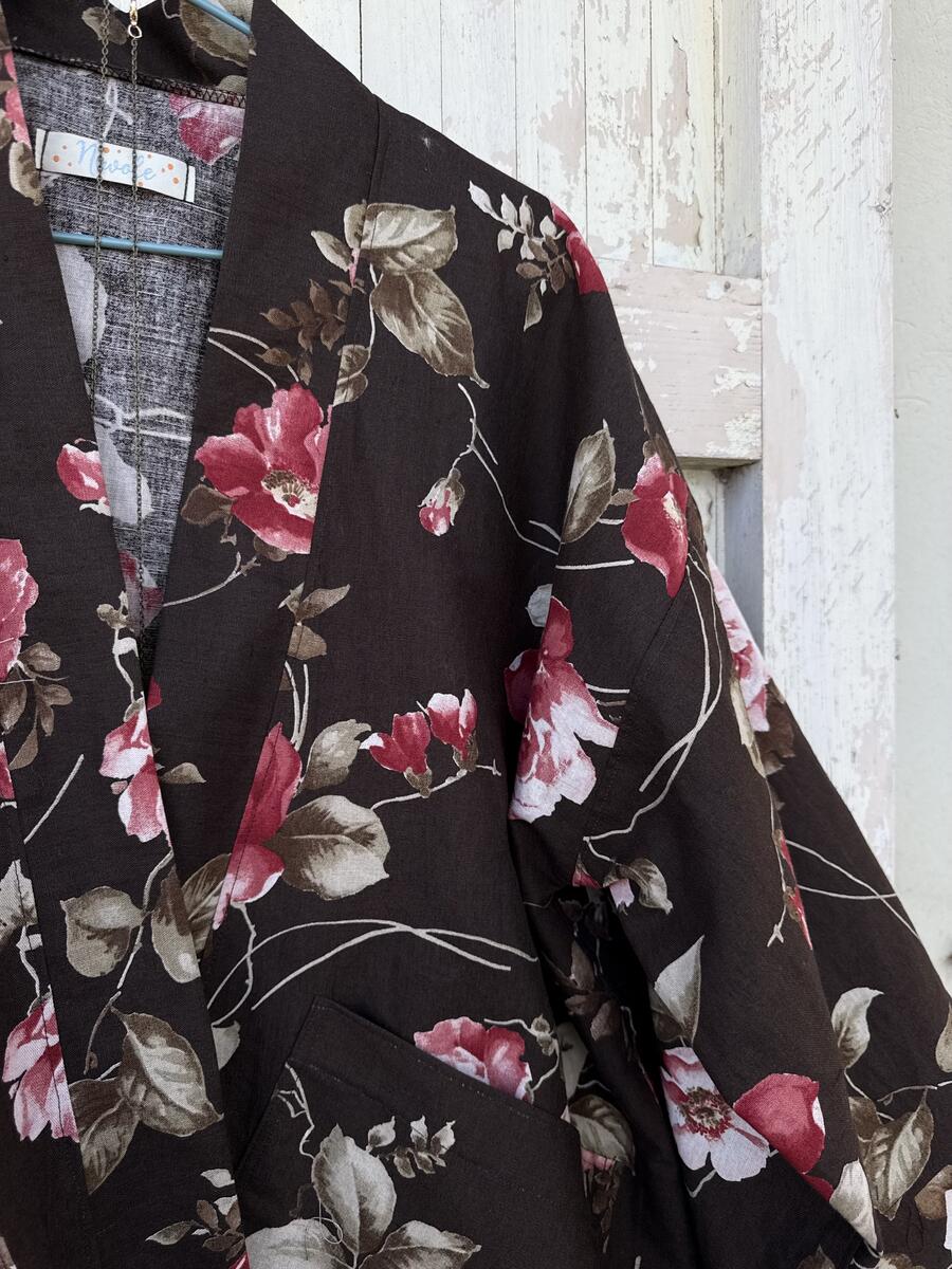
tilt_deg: -7.8
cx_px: 476
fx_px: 880
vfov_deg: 71.6
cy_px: 634
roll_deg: -2.6
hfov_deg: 56.8
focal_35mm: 24
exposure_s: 1/831
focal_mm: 6.76
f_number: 1.78
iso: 80
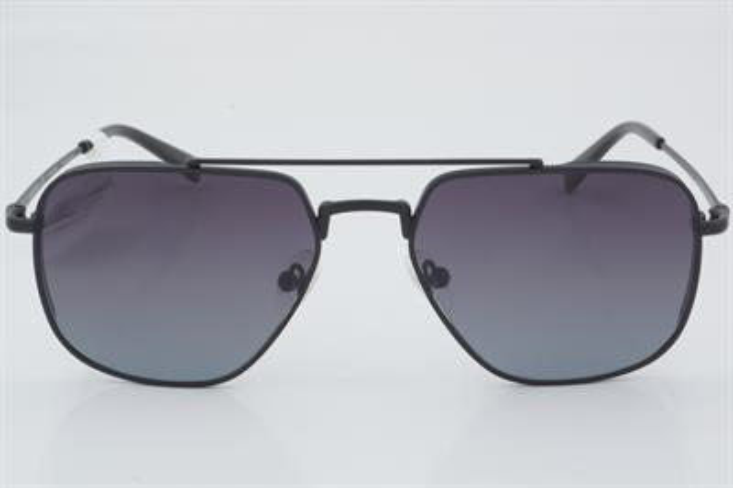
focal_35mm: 82
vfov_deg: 16.5
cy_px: 244
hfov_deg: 24.6
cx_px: 366
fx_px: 1678
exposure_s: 1/3
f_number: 32
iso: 100
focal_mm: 55
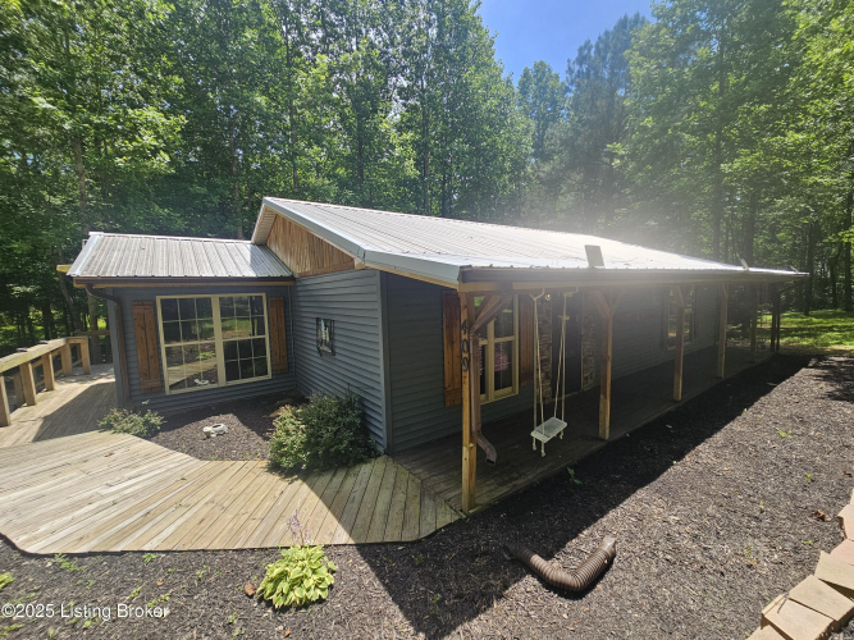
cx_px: 427
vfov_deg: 89.9
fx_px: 321
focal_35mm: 13
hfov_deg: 106.2
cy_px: 320
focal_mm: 2.2
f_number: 2.2
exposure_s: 1/922
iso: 50
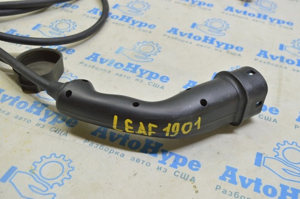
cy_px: 100
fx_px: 350
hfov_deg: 46.5
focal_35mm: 42
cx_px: 150
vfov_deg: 31.8
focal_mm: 28
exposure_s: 1/20
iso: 400
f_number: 5.6
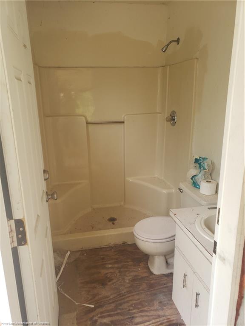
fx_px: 245
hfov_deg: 53.1
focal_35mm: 26
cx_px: 122
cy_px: 163
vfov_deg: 67.3
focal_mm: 4.3
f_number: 2.4
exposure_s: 1/60
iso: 100
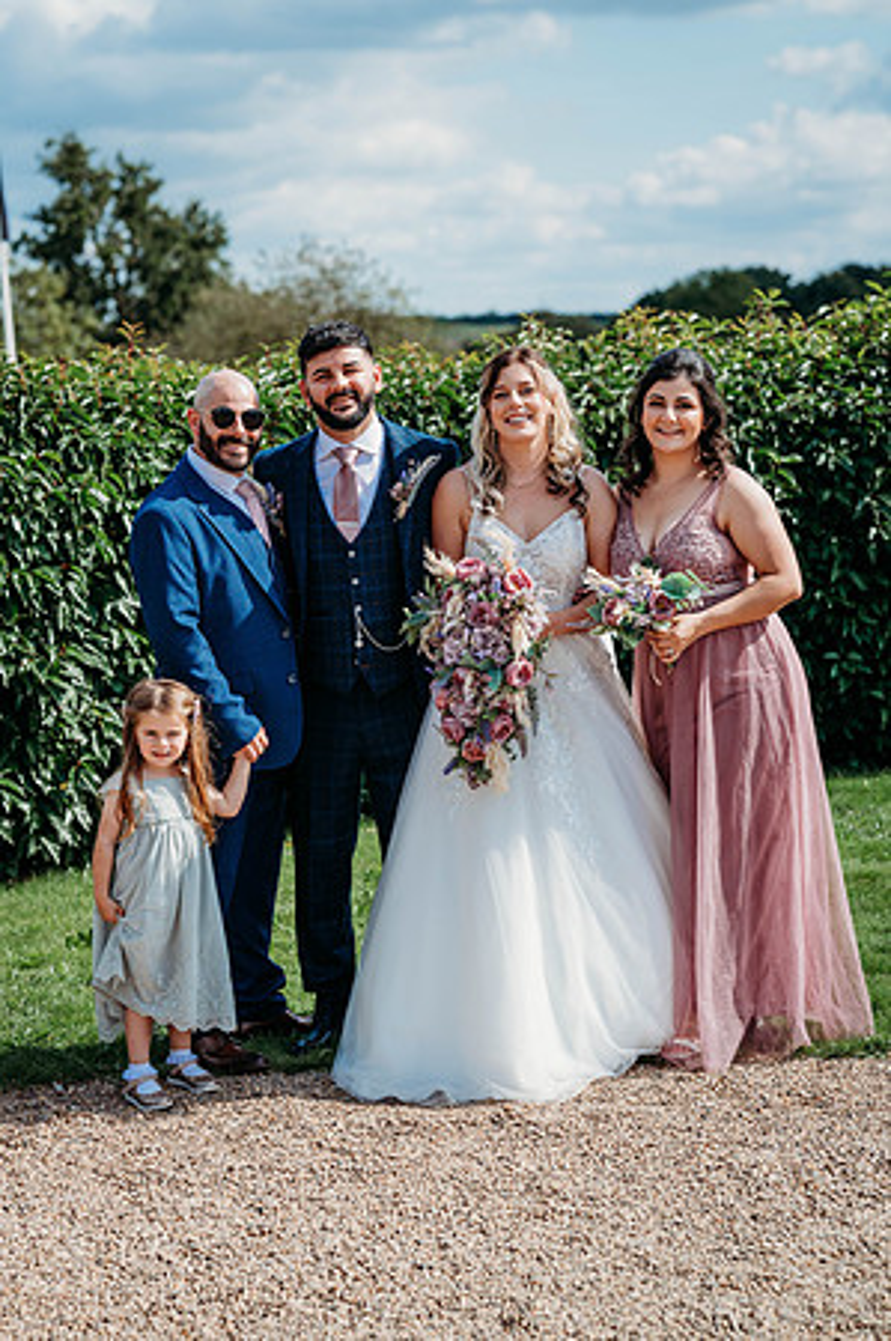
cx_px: 446
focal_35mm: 85
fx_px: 3163
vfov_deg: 23.9
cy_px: 670
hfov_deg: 16.0
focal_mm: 85
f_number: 4
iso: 100
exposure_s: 1/1250
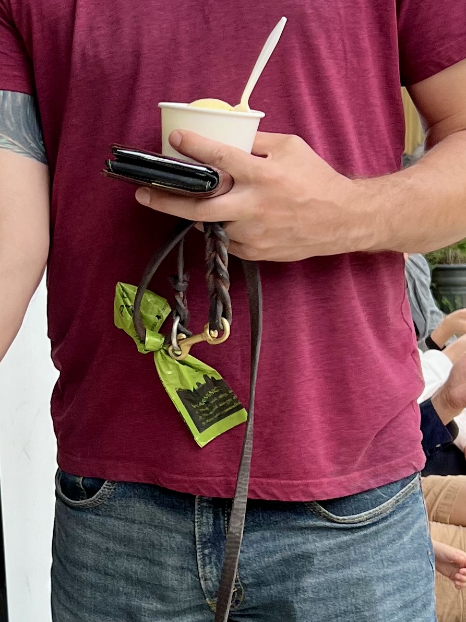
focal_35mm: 88
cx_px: 25
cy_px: 424
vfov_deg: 22.2
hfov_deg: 16.5
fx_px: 1580
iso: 50
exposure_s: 1/422
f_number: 1.5
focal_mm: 5.7
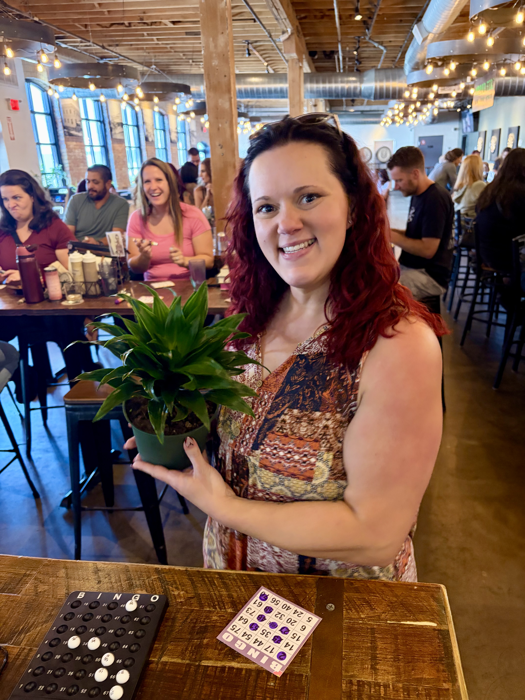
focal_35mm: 26
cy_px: 350
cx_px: 262
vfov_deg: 67.3
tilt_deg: -19.4
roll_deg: +3.2
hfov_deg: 53.1
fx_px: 526
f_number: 1.6
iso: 400
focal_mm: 5.96
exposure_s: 1/40
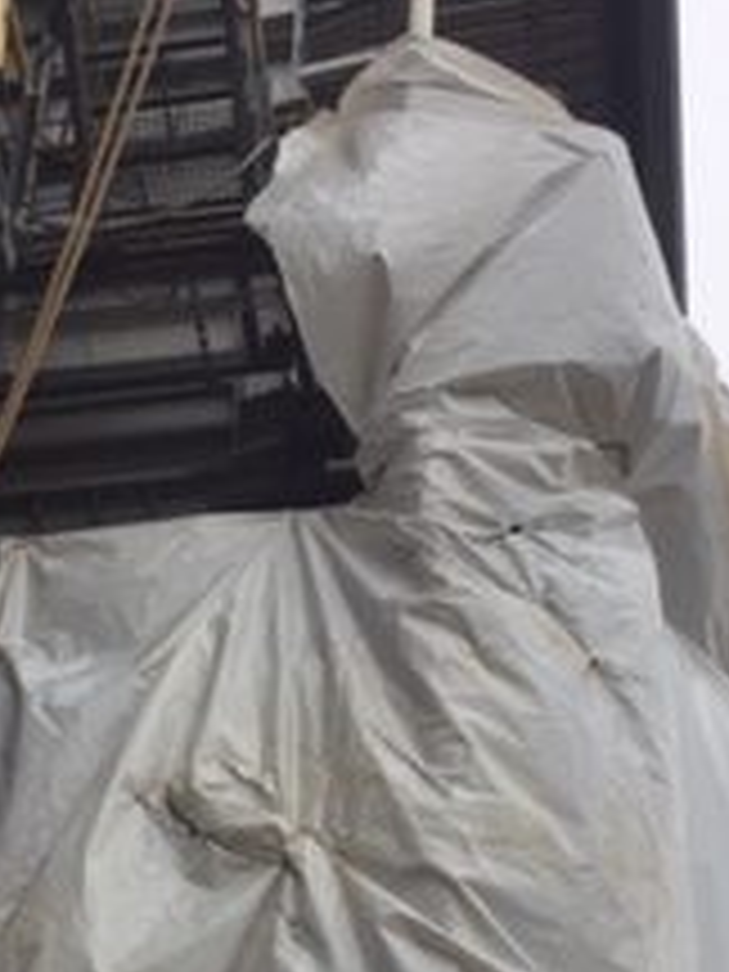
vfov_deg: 22.4
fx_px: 2415
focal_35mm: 86
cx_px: 171
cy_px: 778
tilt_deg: +46.2
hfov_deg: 17.1
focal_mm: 4.15
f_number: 2.2
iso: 32
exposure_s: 1/565
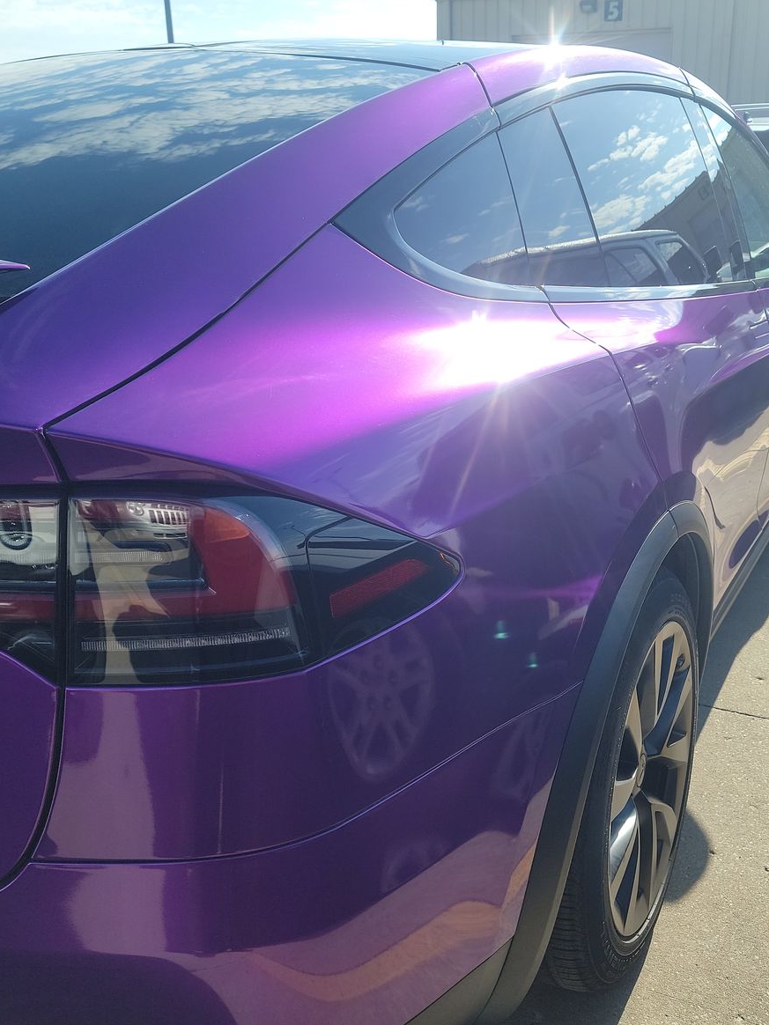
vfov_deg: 55.4
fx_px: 977
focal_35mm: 33
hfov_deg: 42.5
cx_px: 492
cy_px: 520
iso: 50
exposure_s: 1/554
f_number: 1.8
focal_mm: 6.7
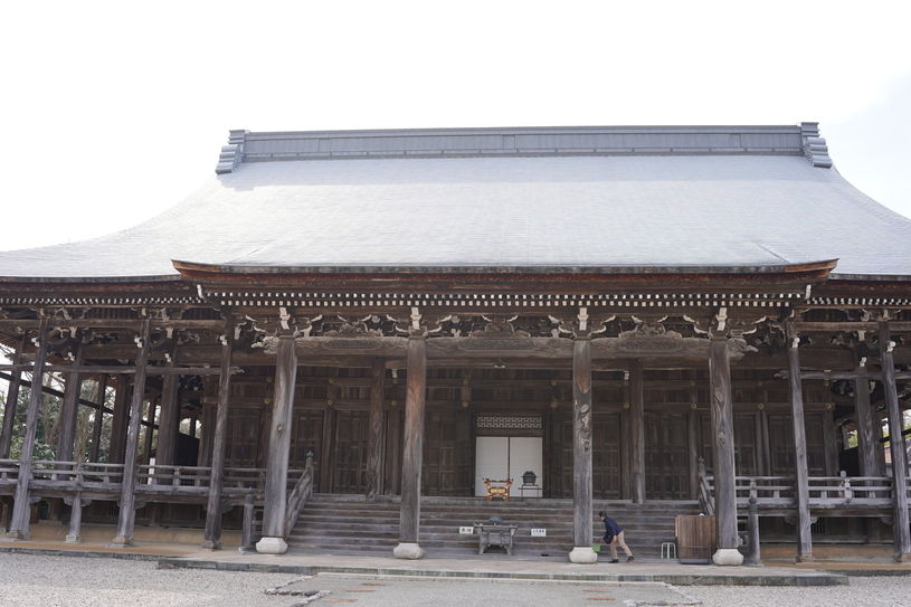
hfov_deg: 54.4
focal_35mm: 35
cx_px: 456
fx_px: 885
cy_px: 304
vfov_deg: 37.8
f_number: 4.5
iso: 100
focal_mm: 35
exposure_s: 1/250
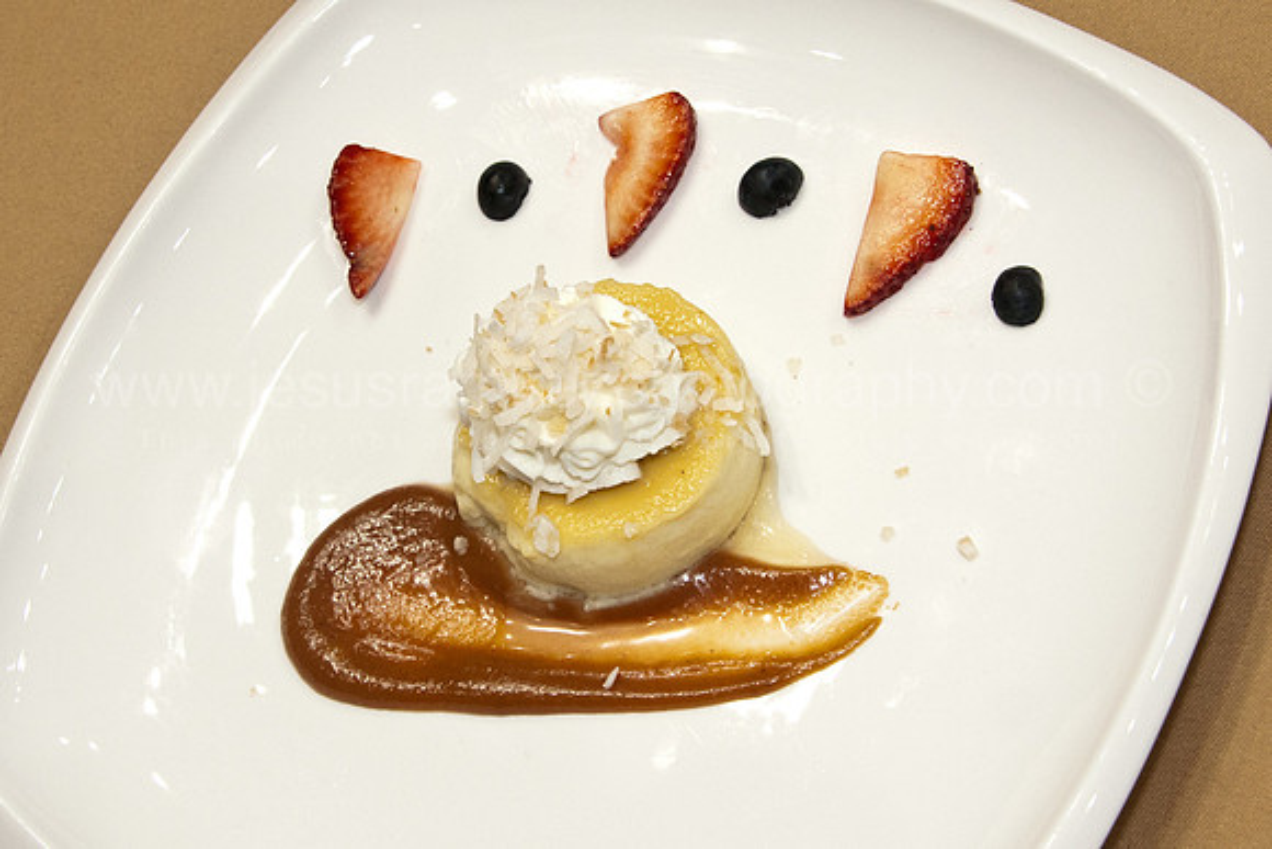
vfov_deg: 25.8
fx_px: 1855
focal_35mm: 52
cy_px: 424
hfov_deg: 37.8
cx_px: 636
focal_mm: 35
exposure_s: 1/100
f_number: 7.1
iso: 800
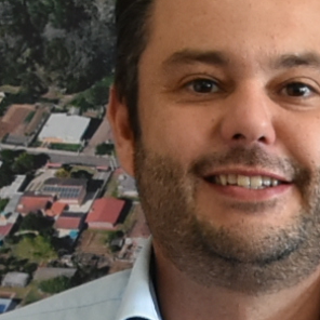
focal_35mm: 309
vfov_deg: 5.6
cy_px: 616
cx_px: 614
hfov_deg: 5.6
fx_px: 3232
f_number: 4.5
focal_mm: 24
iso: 800
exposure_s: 1/80
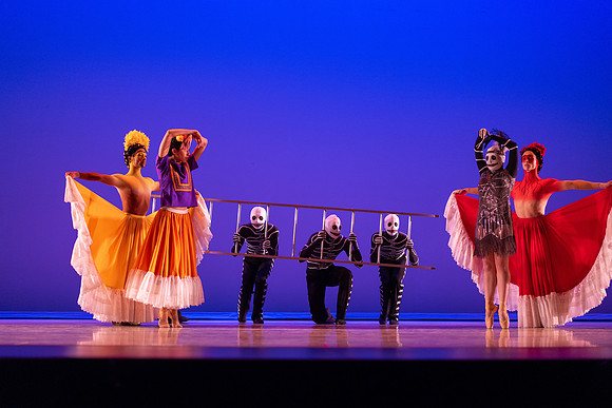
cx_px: 306
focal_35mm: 55
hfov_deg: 36.2
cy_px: 204
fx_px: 935
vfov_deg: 24.6
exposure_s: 1/200
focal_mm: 55
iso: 1000
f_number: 1.8
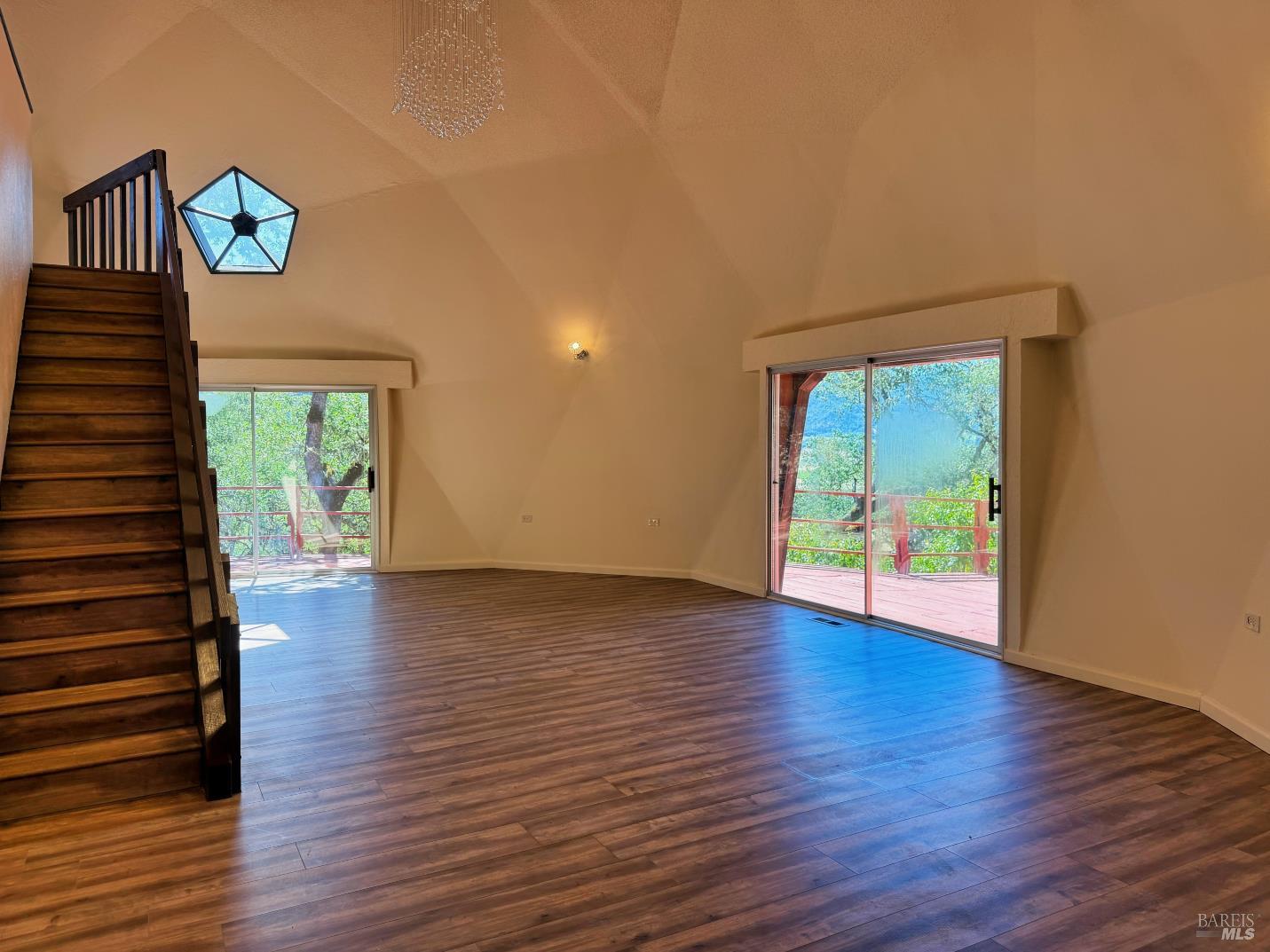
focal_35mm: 24
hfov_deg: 71.6
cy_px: 476
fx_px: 880
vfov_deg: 56.8
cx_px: 635
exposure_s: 1/356
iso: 80
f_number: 1.78
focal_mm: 6.76
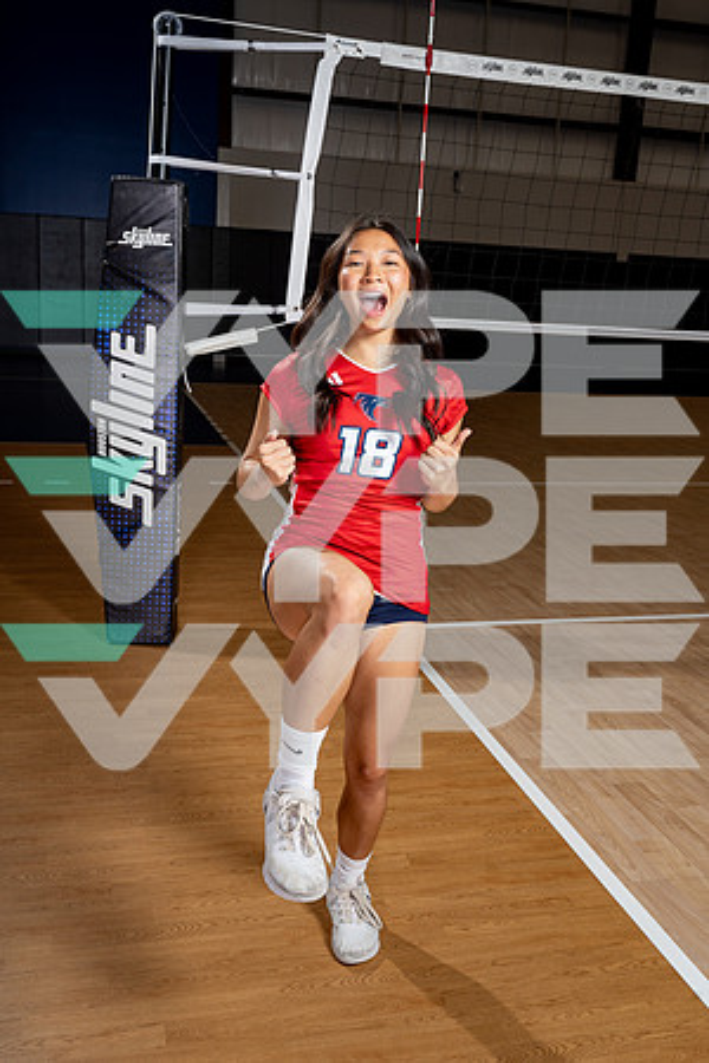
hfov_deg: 37.9
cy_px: 532
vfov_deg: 54.4
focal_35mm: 35
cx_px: 354
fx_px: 1034
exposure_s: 1/250
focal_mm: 35
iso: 100
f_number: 8
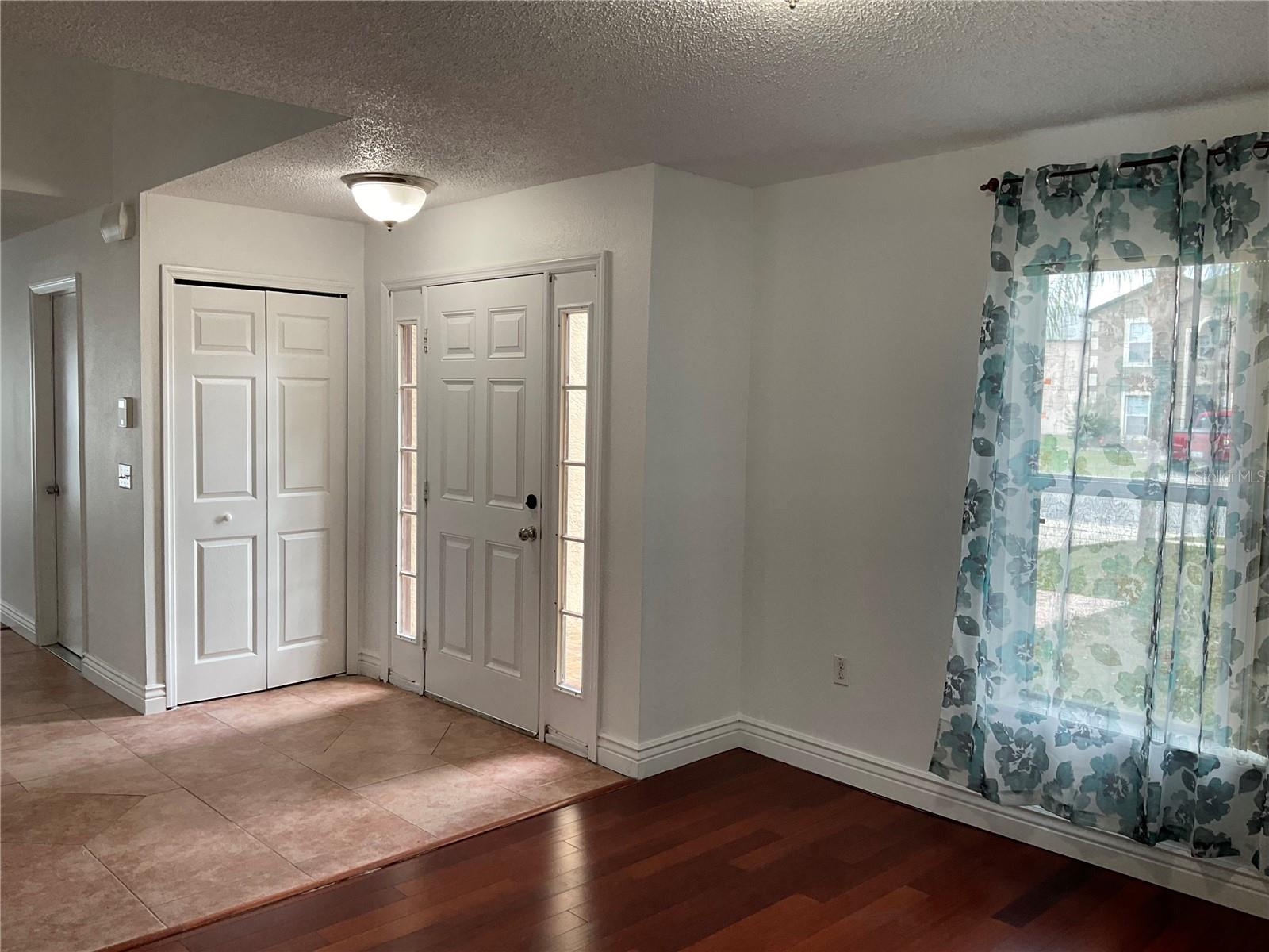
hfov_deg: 61.7
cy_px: 476
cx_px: 634
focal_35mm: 29
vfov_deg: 48.2
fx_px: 1063
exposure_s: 1/120
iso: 40
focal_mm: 3
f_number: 1.8
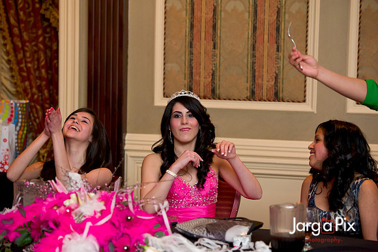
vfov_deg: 11.2
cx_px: 189
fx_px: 1280
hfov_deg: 16.8
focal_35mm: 122
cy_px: 126
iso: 3200
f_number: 3.2
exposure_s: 1/125
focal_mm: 122
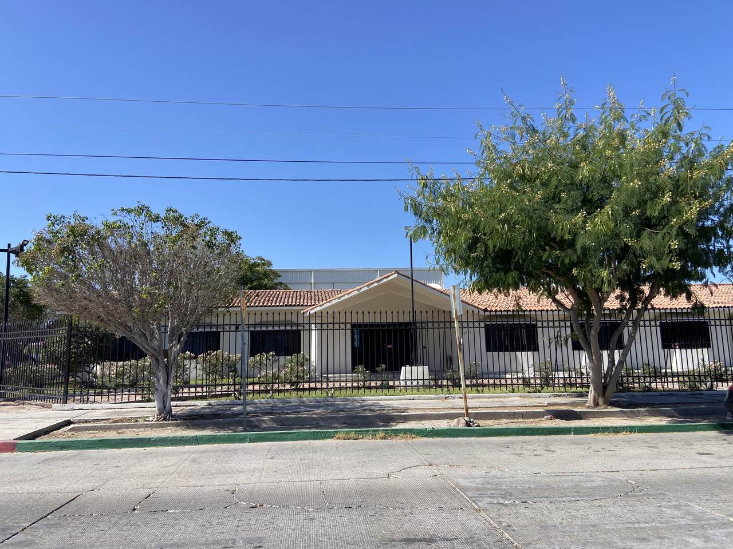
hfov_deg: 67.3
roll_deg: +2.1
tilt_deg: +7.7
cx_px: 366
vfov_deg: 53.1
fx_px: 551
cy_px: 274
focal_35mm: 26
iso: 32
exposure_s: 1/2571
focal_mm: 4.25
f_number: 1.8
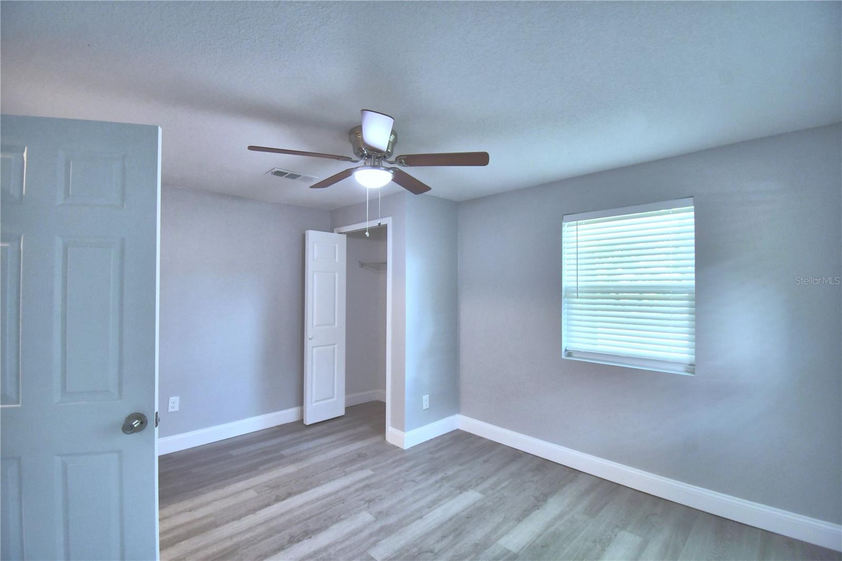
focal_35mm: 15
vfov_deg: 77.3
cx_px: 421
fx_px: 351
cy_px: 280
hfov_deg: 100.4
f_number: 4.5
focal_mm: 10
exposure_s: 1/30
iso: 500
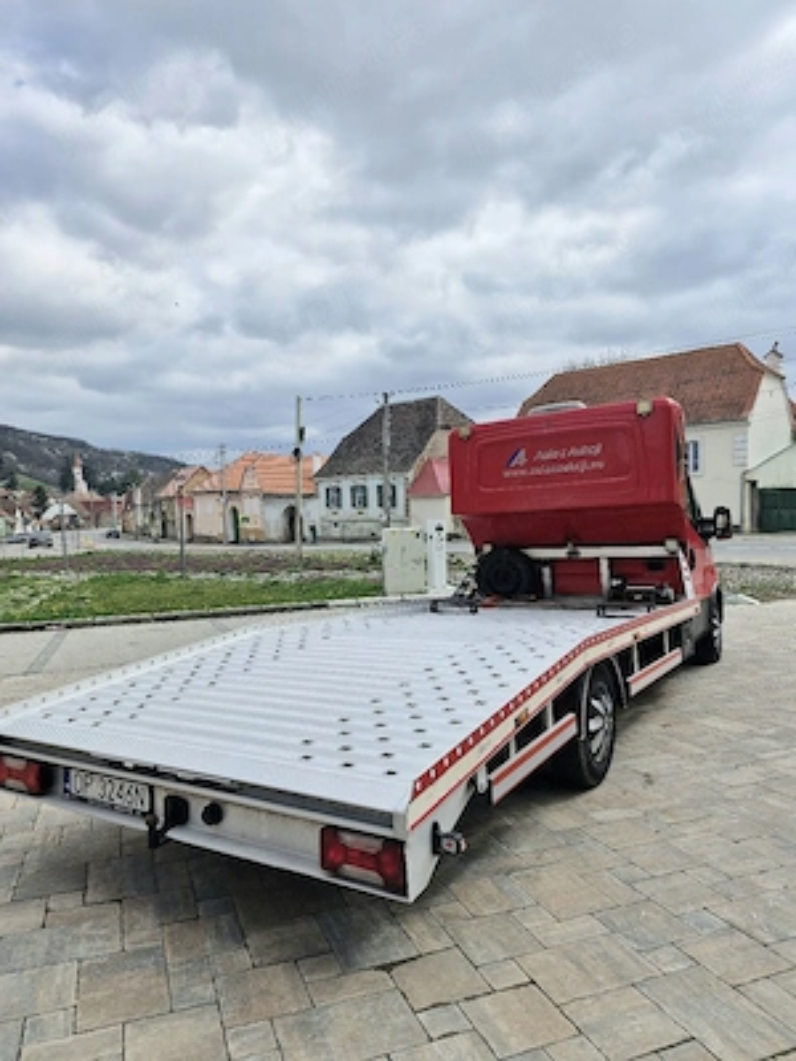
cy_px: 530
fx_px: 705
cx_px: 398
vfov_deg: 73.9
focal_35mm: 23
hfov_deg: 58.9
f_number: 1.8
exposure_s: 1/2500
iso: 50
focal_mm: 5.54
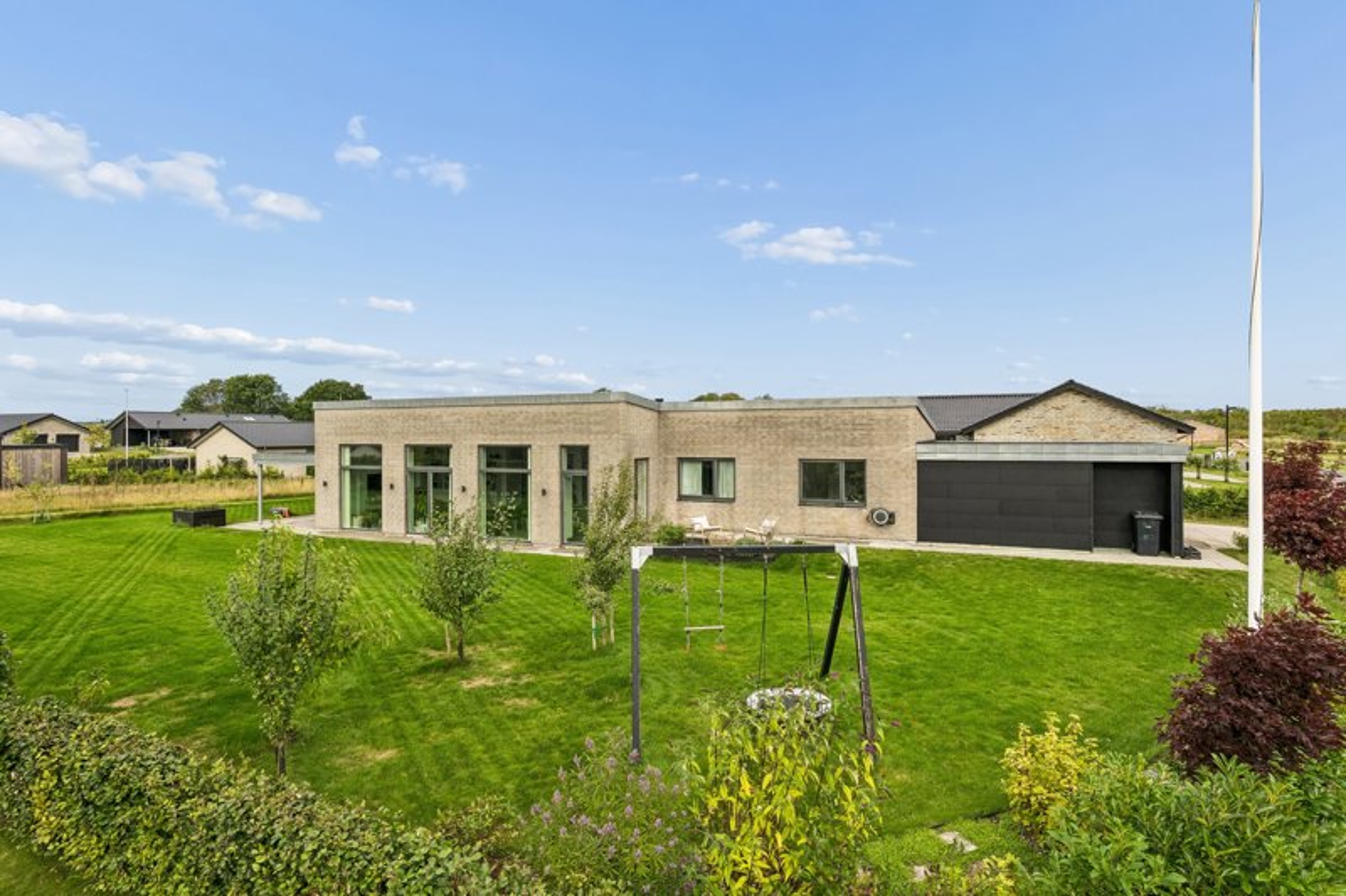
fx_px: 692
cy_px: 448
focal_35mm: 18
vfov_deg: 65.9
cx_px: 673
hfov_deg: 88.4
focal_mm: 18.5
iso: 800
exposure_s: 1/1250
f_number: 9
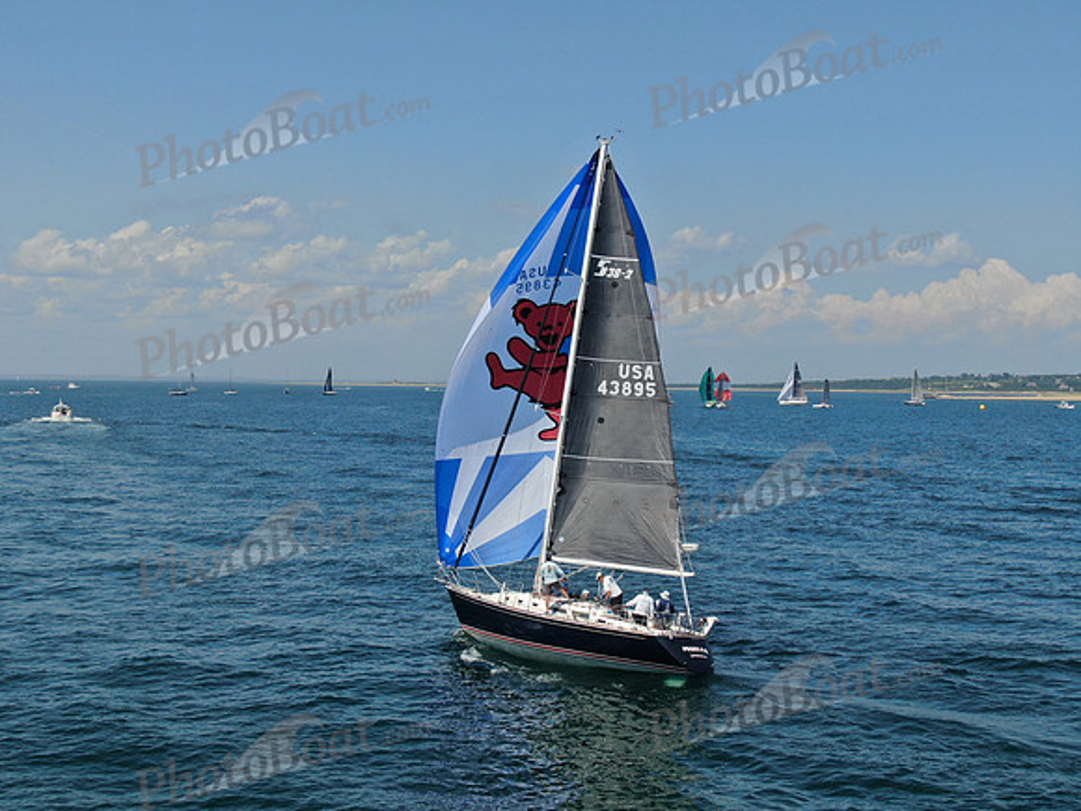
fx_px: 1499
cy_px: 406
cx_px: 540
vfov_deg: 30.3
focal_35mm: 48
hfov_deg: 39.7
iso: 100
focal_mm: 8.6
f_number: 3.8
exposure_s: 1/1000
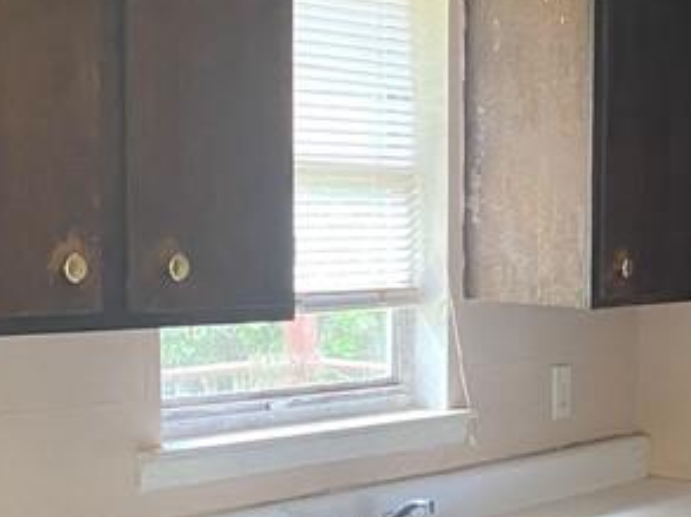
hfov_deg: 20.3
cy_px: 552
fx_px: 1814
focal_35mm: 91
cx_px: 802
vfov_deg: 15.8
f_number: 1.8
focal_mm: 4.25
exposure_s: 1/58
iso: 500
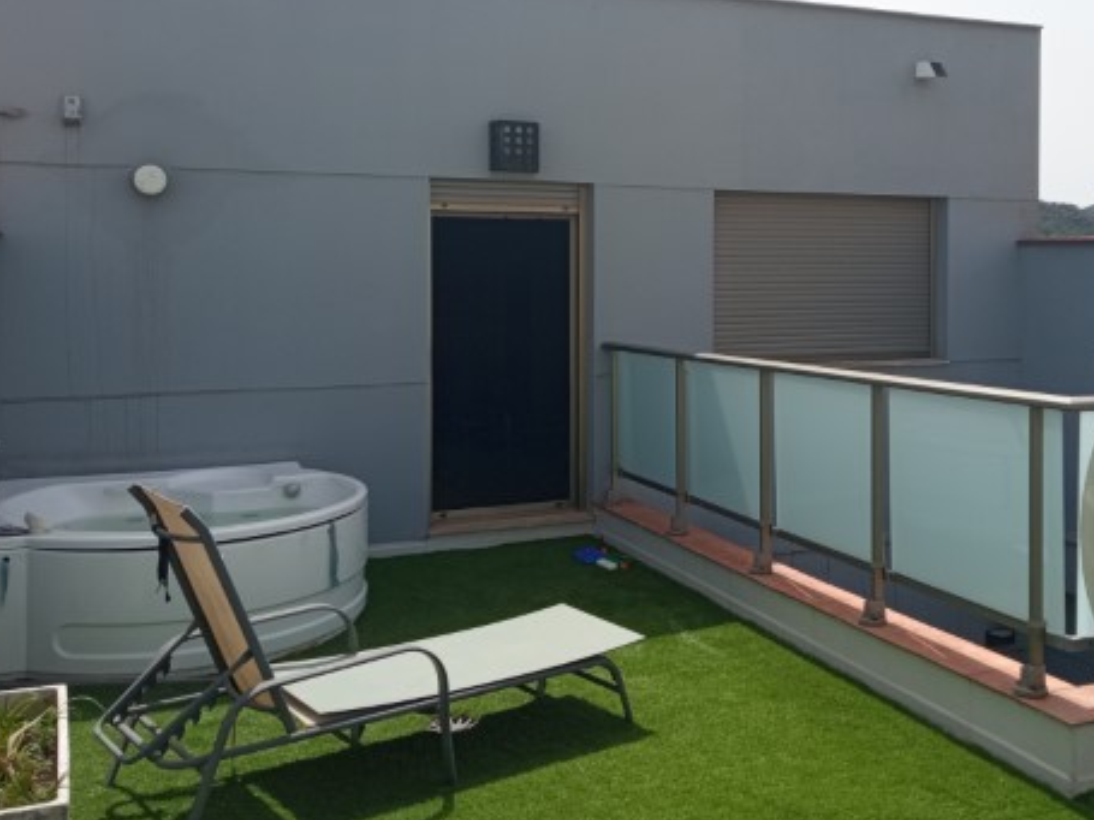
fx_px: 1201
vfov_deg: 37.4
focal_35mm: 38
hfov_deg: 48.4
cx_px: 700
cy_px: 298
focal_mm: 3.79
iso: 113
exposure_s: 1/1120
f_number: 2.2
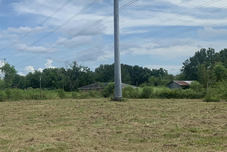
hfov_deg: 29.7
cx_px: 11
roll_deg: -0.1
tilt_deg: +1.1
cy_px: 70
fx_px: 403
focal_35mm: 64
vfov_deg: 21.2
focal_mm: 4.25
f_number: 1.8
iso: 25
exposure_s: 1/3185
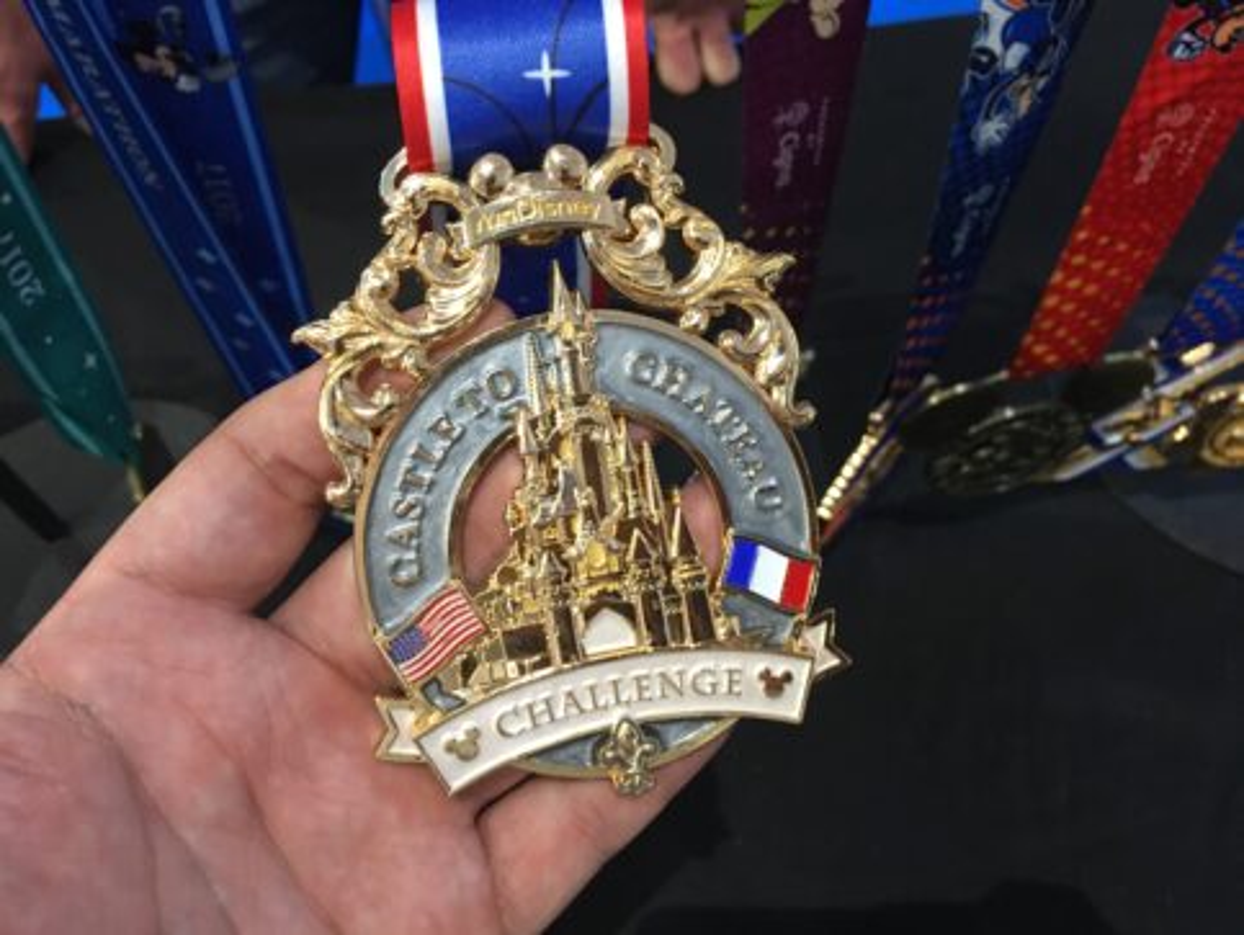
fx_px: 1043
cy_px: 468
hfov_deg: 61.6
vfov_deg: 48.3
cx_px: 622
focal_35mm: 29
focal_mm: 4.15
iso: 100
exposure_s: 1/17
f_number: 2.2
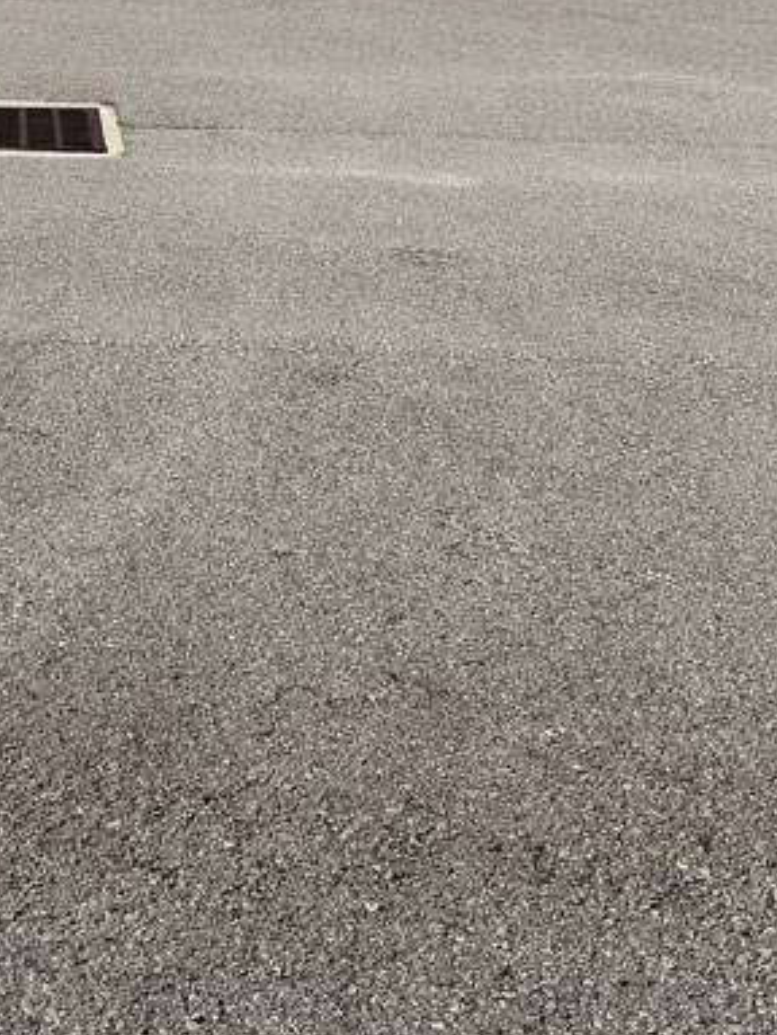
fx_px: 1915
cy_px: -57
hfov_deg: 22.3
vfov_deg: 28.0
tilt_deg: -5.5
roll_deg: -2.5
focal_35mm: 64
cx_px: 49
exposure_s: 1/7353
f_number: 1.78
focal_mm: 6.76
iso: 80
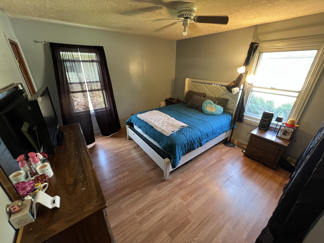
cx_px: 162
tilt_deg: -24.6
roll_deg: -1.0
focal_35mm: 13
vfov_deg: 89.9
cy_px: 122
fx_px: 122
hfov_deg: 106.2
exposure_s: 1/60
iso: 400
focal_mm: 1.57
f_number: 1.8
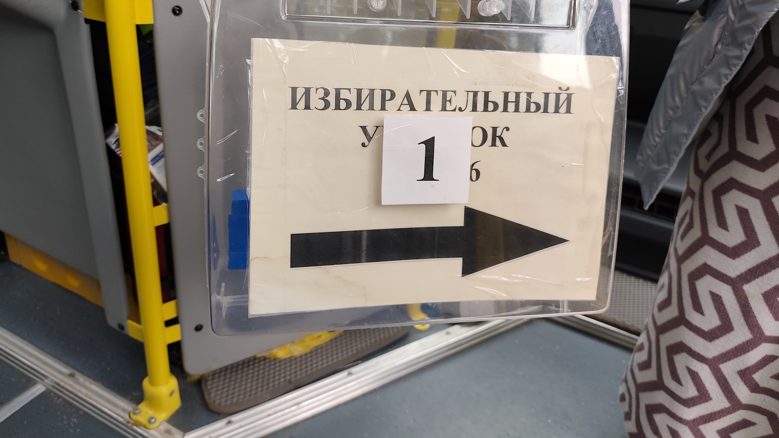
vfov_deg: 43.8
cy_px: 146
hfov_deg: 71.9
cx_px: 376
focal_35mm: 26
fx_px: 537
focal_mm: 6.19
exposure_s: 1/100
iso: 160
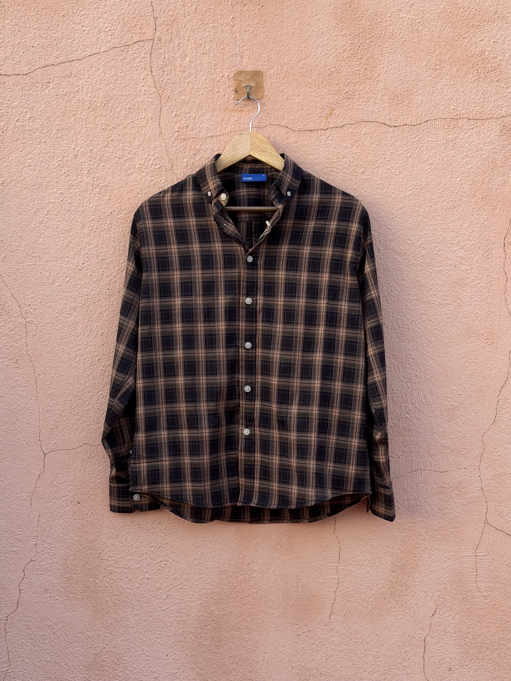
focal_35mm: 48
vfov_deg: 39.7
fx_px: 945
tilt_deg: -3.4
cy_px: 340
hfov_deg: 30.3
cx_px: 256
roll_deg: +0.5
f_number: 1.78
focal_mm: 6.76
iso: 64
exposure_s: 1/566
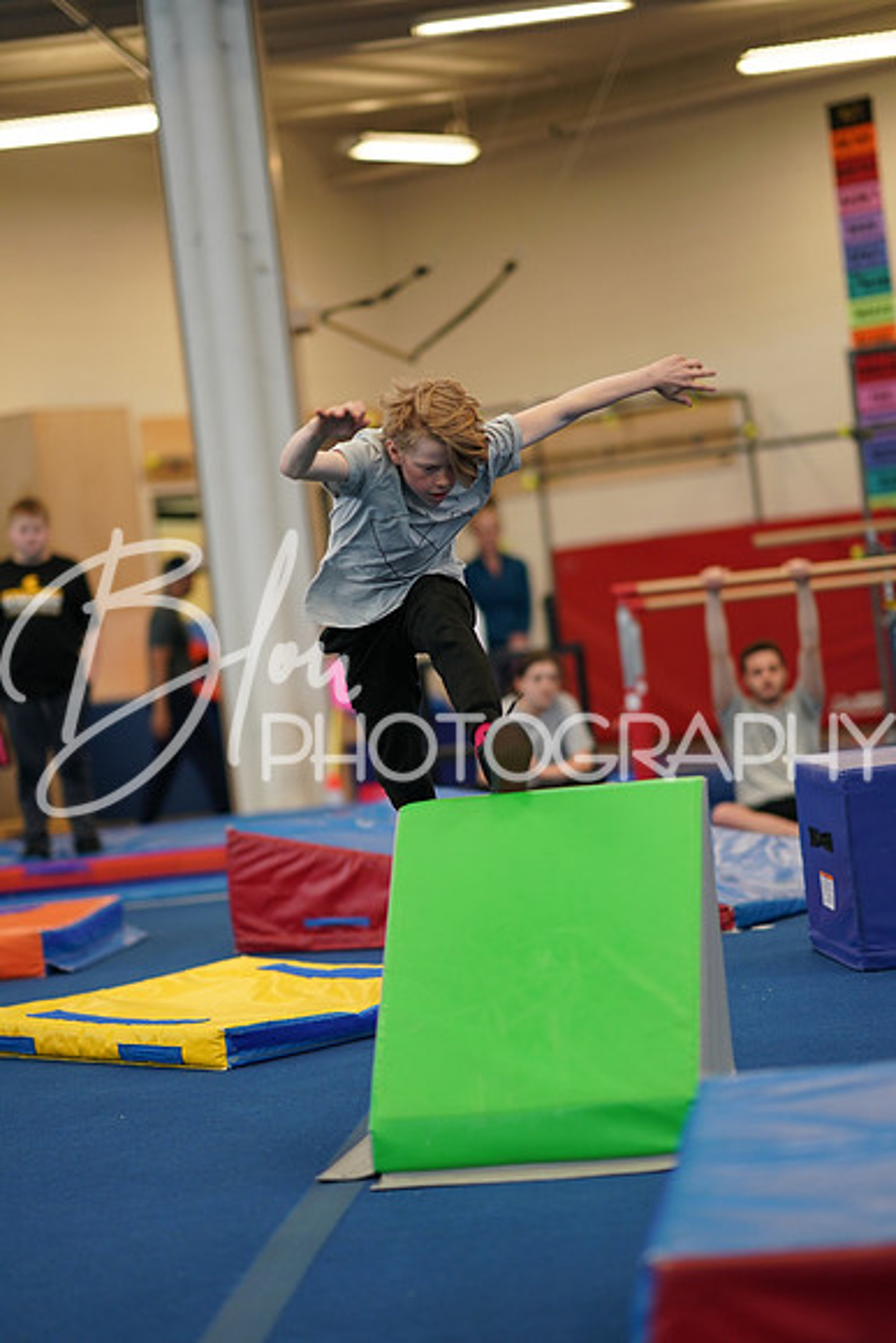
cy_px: 672
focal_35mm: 85
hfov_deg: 16.1
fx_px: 3171
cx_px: 448
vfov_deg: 23.9
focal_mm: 85
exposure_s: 1/500
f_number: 1.4
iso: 640
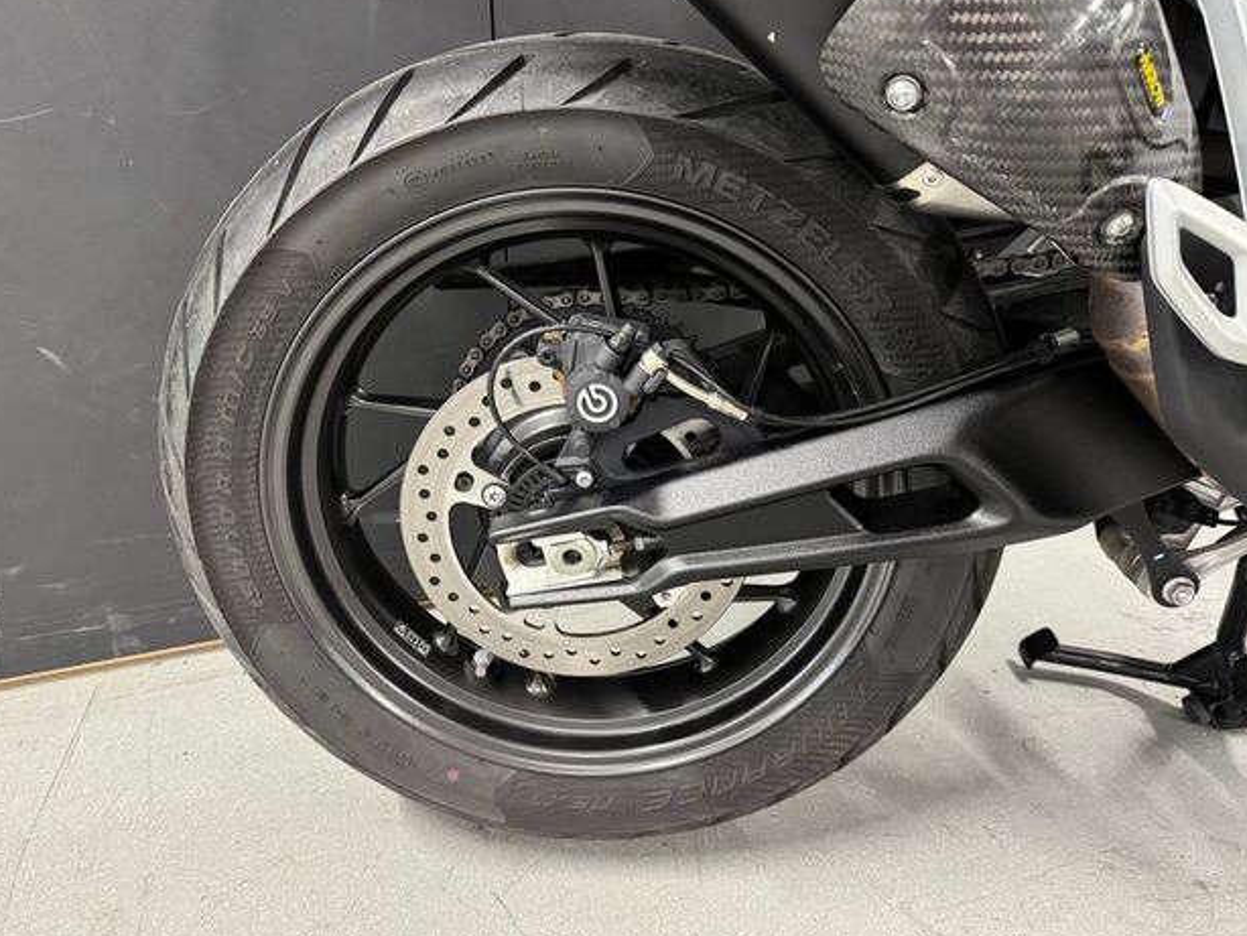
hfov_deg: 69.4
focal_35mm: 25
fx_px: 901
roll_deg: +2.0
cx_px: 605
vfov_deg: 54.9
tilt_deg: -20.1
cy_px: 459
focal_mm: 6.76
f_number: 1.78
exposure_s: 1/50
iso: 640
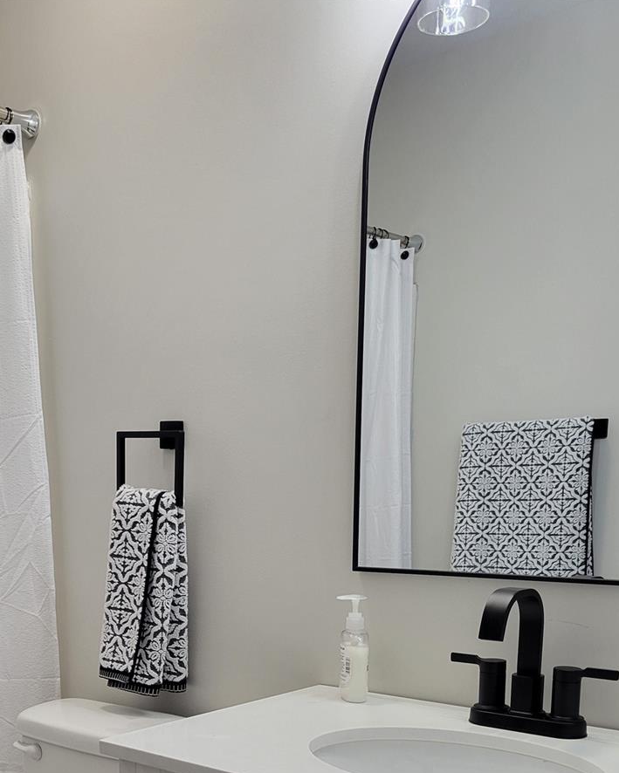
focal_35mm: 44
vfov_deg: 39.6
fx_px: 1007
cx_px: 154
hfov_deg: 33.5
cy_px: 665
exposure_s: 1/120
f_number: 1.8
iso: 100
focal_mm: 5.4
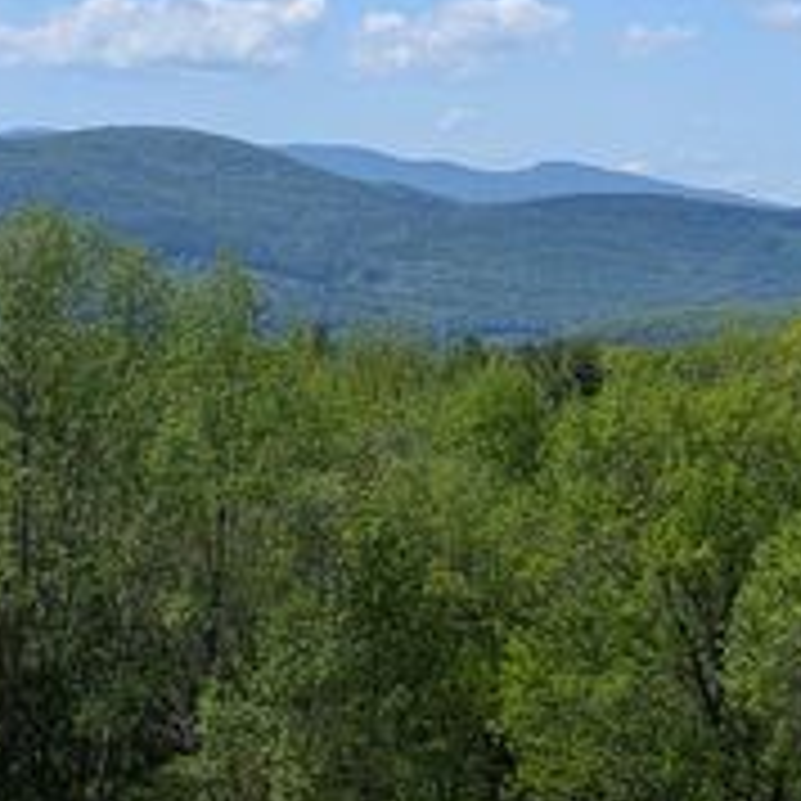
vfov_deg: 14.1
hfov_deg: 14.3
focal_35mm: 122
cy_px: 14
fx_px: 3194
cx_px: 261
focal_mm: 6.9
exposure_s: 1/1529
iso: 22
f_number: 1.68
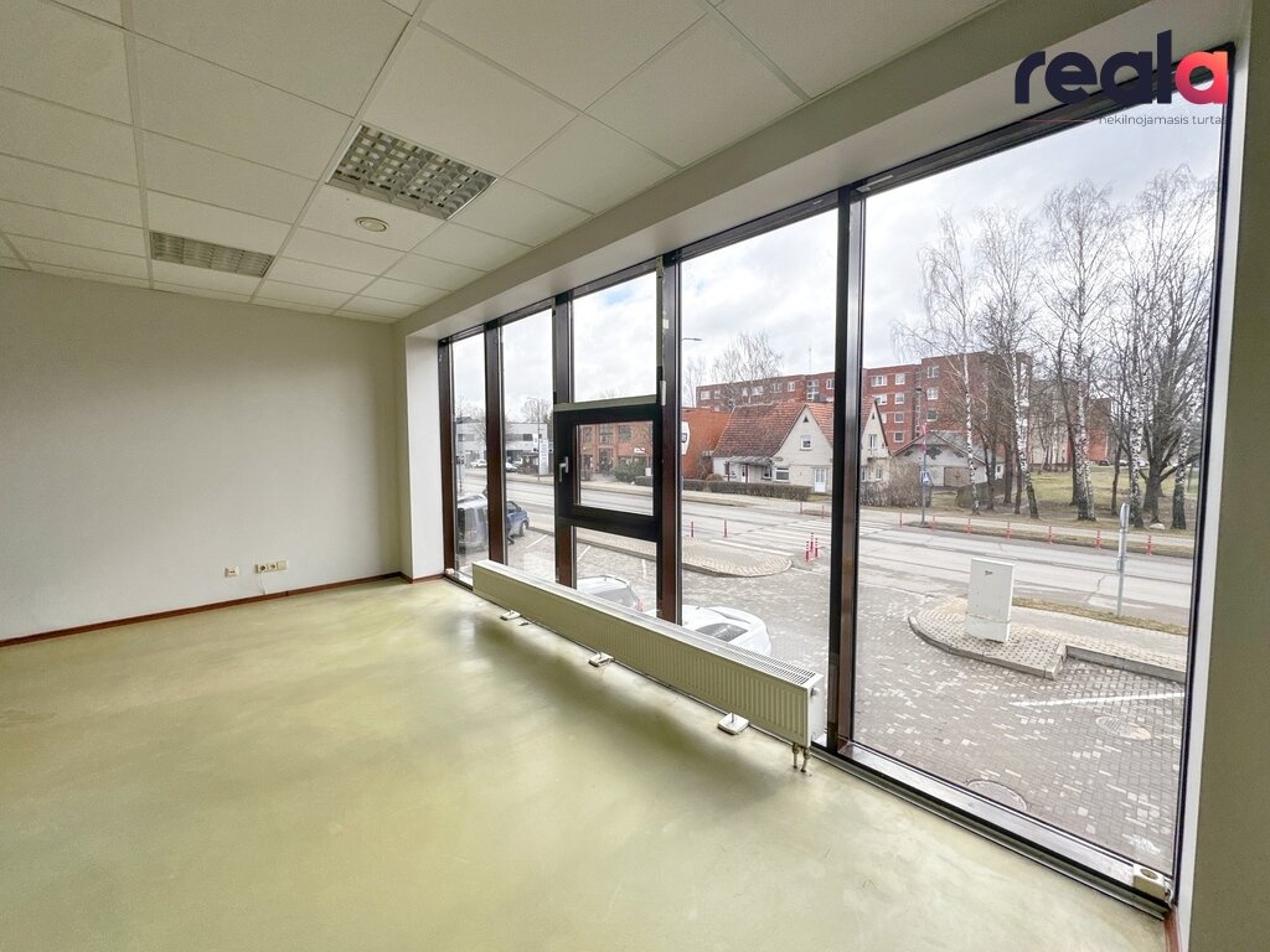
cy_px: 476
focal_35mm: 14
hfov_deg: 102.1
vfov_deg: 85.7
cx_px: 635
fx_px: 514
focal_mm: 2.22
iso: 40
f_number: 2.2
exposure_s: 1/532
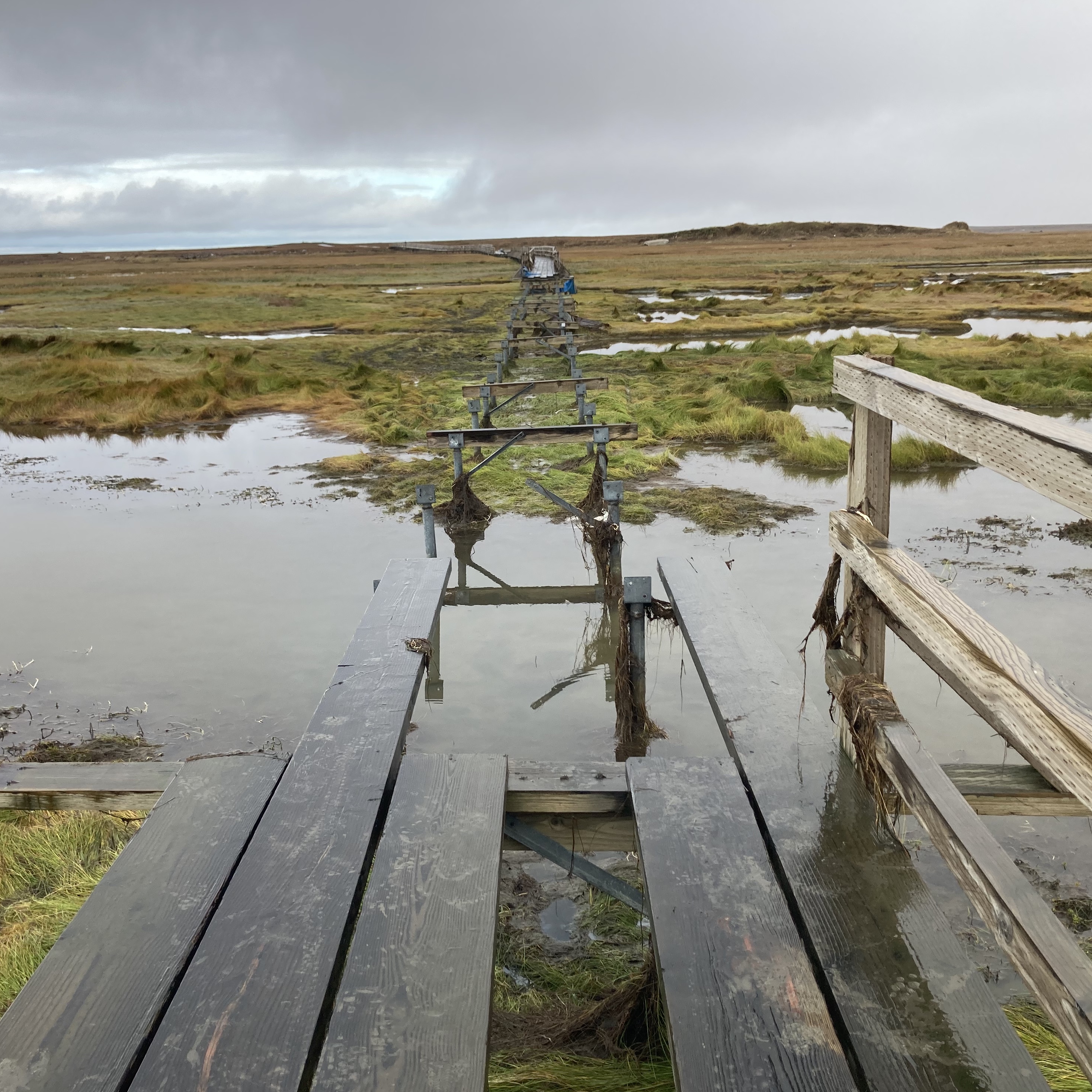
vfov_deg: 48.4
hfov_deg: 48.4
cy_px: 554
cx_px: 485
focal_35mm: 34
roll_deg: +1.7
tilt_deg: -12.1
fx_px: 1213
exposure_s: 1/453
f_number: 1.8
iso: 20
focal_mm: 3.99
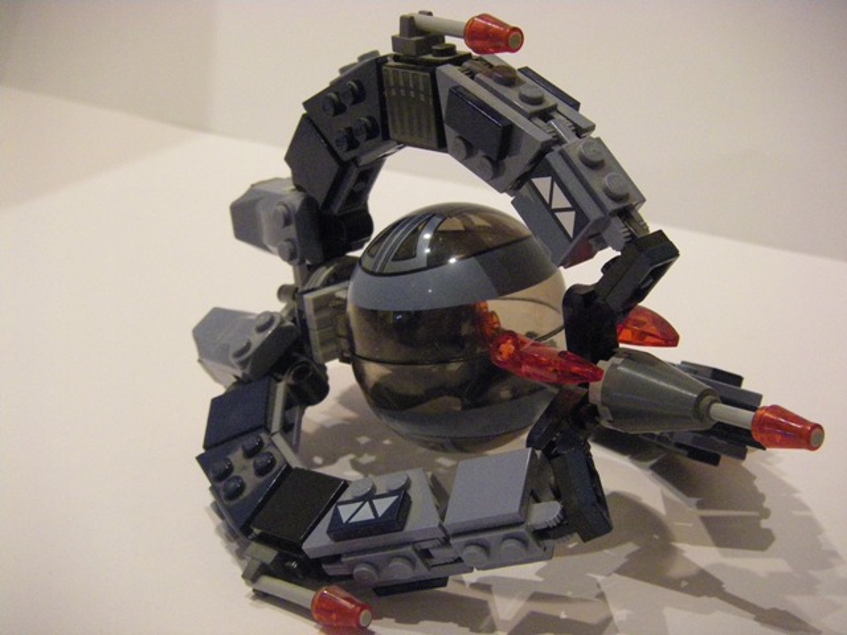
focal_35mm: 70
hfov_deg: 27.8
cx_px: 424
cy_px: 318
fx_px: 1713
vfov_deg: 21.0
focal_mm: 11.5
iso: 800
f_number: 3.8
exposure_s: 1/60
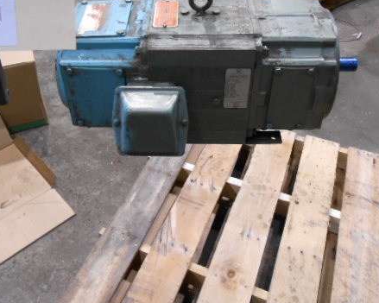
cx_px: 161
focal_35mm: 37
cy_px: 103
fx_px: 415
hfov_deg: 48.9
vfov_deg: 39.7
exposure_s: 1/30
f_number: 3.5
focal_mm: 4.6
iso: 320
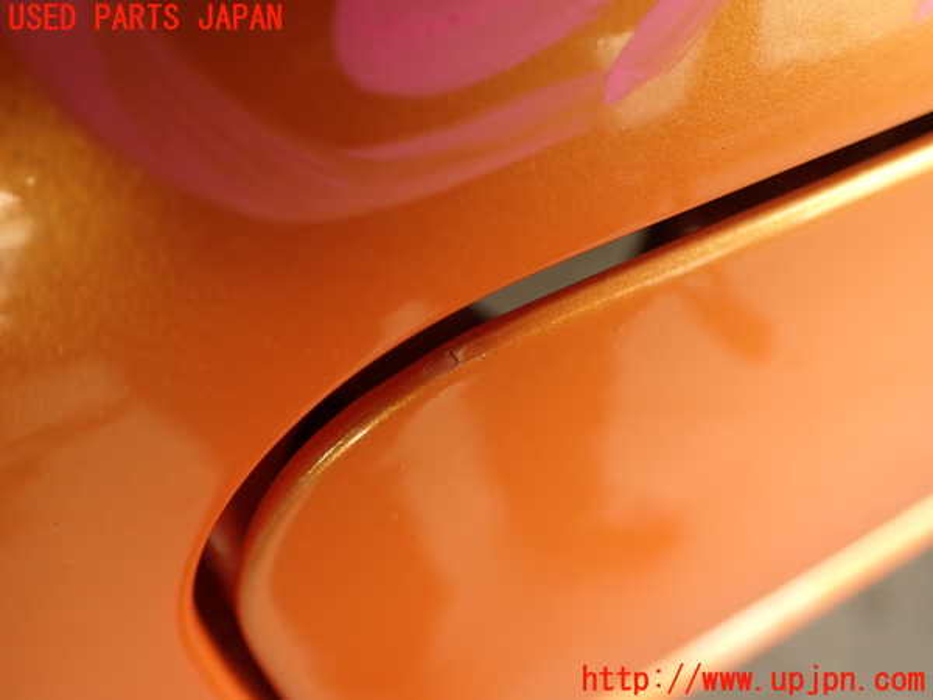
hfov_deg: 56.8
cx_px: 466
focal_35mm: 32
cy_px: 350
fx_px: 862
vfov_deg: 44.2
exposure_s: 1/60
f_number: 2.4
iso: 125
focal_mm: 5.79
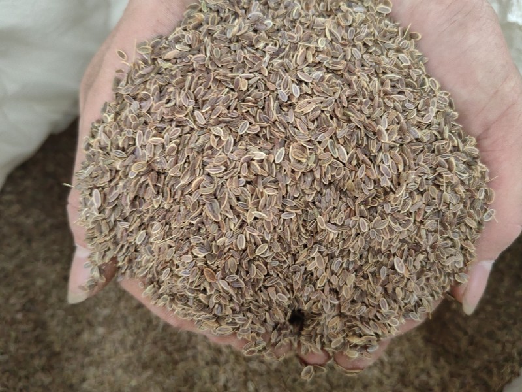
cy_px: 196
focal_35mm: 27
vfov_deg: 51.4
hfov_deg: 65.3
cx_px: 261
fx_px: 407
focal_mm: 5.52
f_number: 1.9
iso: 250
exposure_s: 1/50
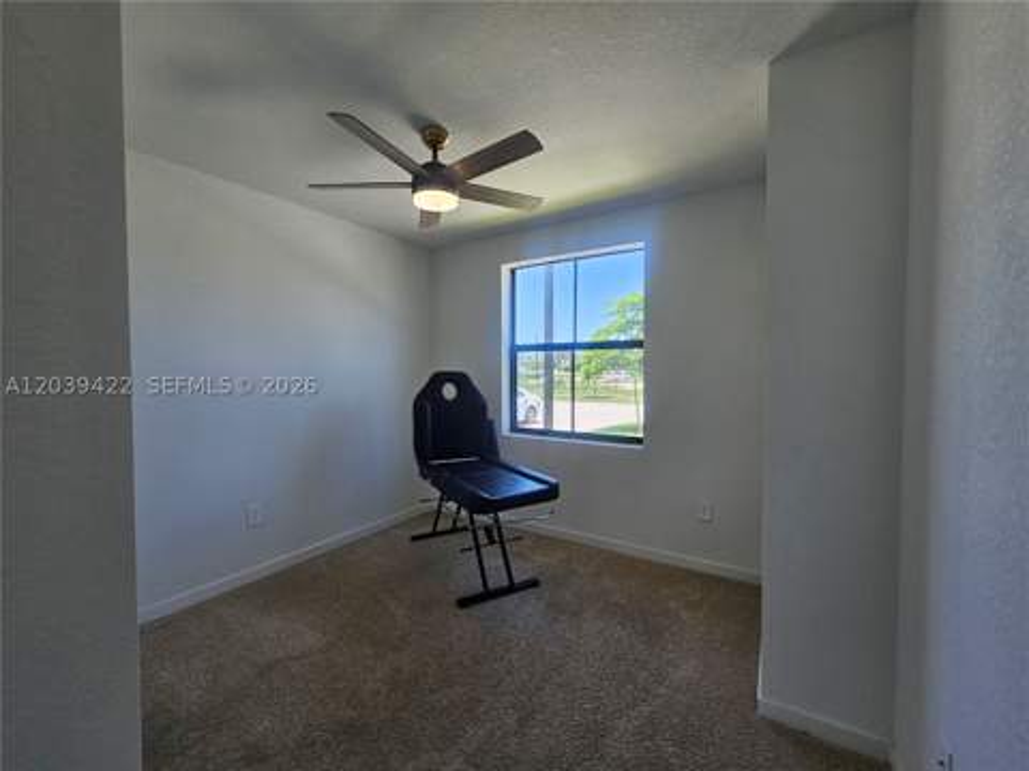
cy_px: 386
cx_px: 514
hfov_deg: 106.2
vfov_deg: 89.9
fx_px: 386
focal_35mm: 13
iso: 100
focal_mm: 2.2
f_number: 2.2
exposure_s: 1/120
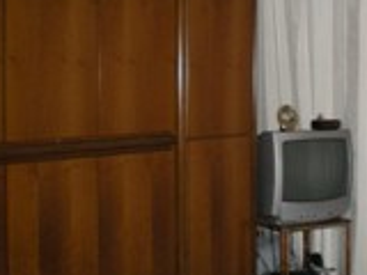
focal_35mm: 83
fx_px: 880
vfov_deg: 17.7
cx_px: 298
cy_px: 97
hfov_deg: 23.2
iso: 339
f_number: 3.1
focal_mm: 6.3
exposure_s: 1/60
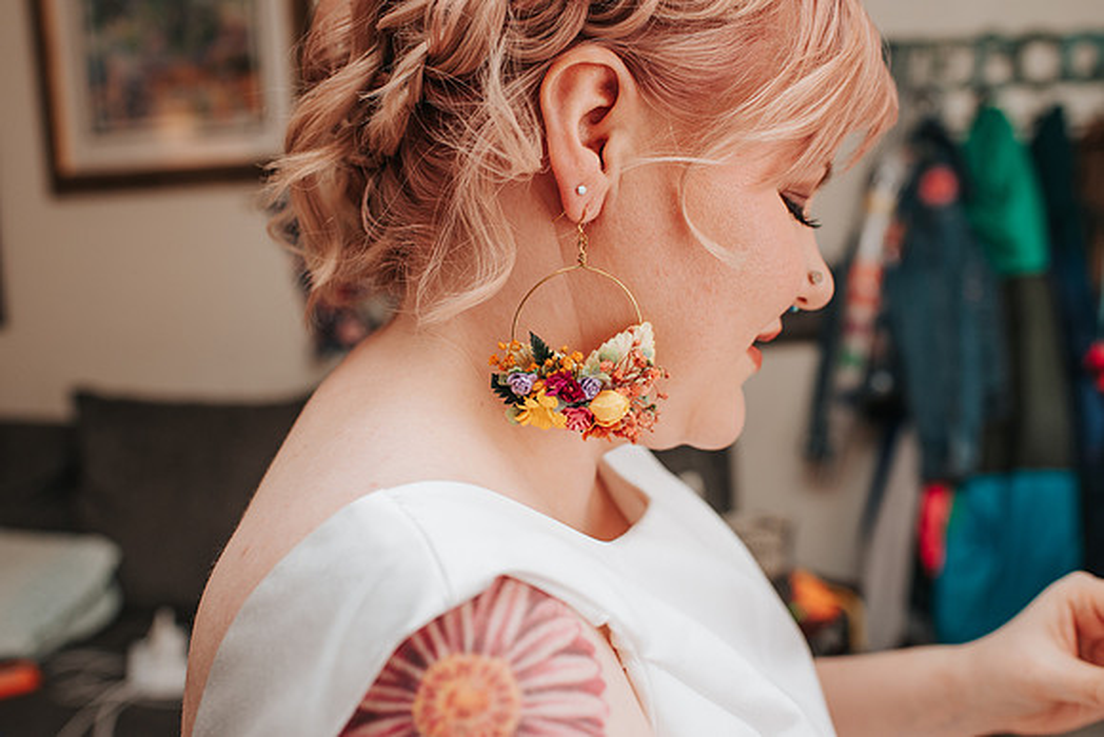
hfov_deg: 54.2
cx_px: 552
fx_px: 1079
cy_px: 368
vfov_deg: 37.7
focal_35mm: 35
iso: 640
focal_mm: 35
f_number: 4
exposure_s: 1/160
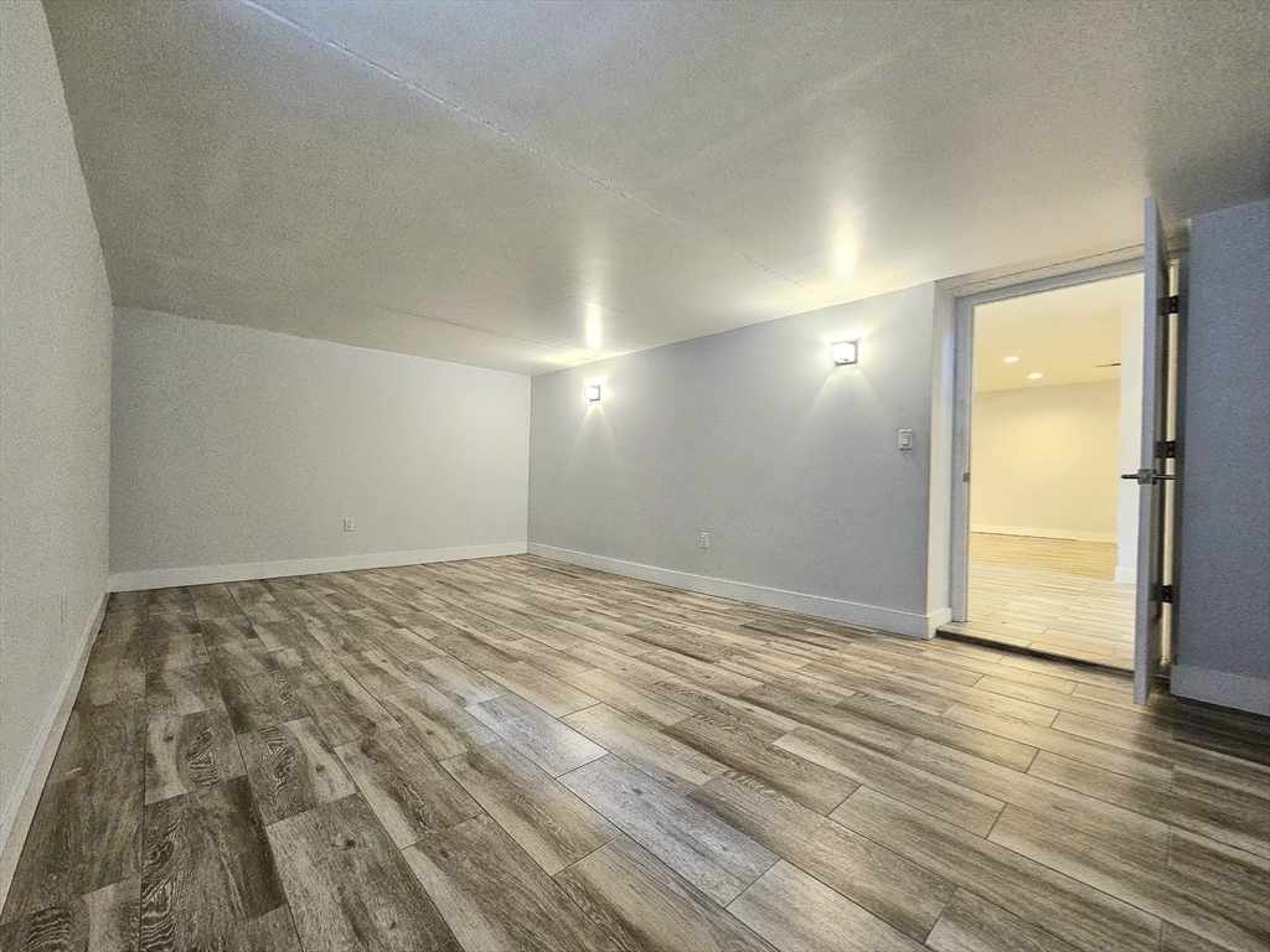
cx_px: 635
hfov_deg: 106.2
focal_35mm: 13
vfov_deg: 89.9
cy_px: 476
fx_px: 477
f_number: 2.2
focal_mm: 2.2
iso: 500
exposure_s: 1/30
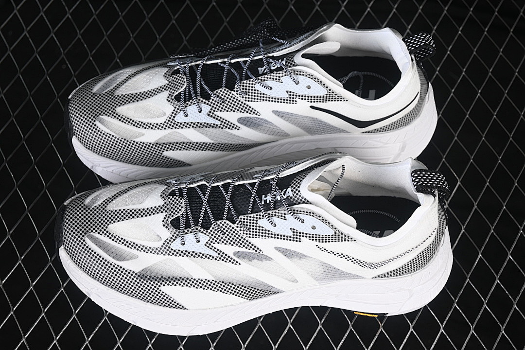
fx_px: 1094
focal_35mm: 75
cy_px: 175
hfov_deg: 27.0
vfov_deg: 18.2
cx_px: 262
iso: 160
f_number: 7.1
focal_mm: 50
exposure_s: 1/80
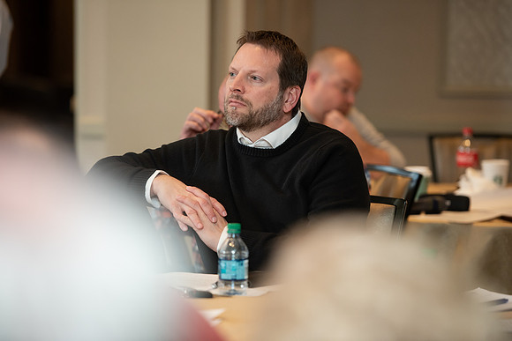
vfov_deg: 8.3
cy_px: 170
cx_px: 256
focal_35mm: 165
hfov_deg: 12.4
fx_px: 2347
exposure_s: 1/200
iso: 1600
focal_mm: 165
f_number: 3.2
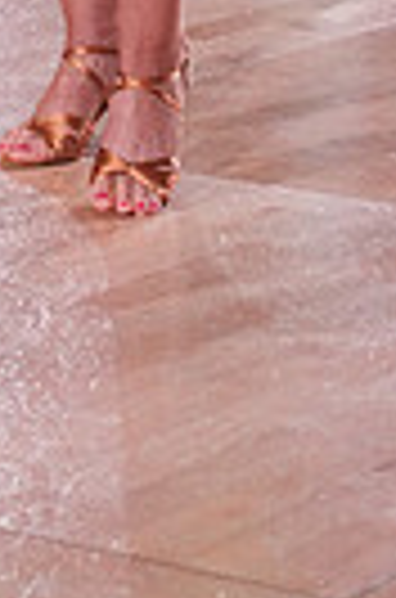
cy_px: -679
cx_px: 475
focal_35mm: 232
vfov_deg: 8.4
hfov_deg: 5.9
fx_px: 3848
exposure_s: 1/500
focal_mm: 53
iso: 2500
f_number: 4
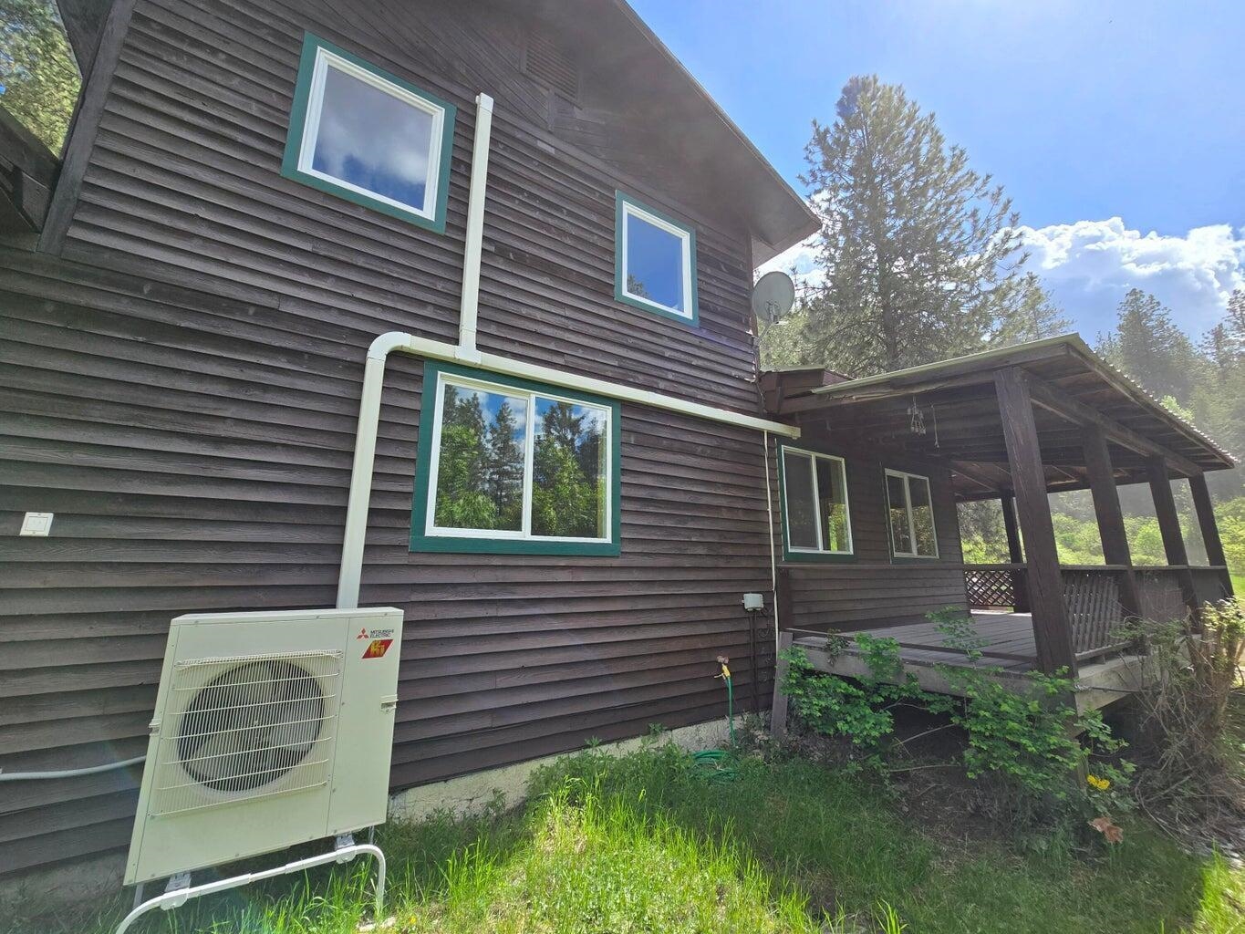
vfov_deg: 89.9
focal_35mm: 13
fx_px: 468
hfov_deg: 106.2
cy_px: 467
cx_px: 622
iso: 50
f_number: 2.2
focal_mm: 2.2
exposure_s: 1/1262
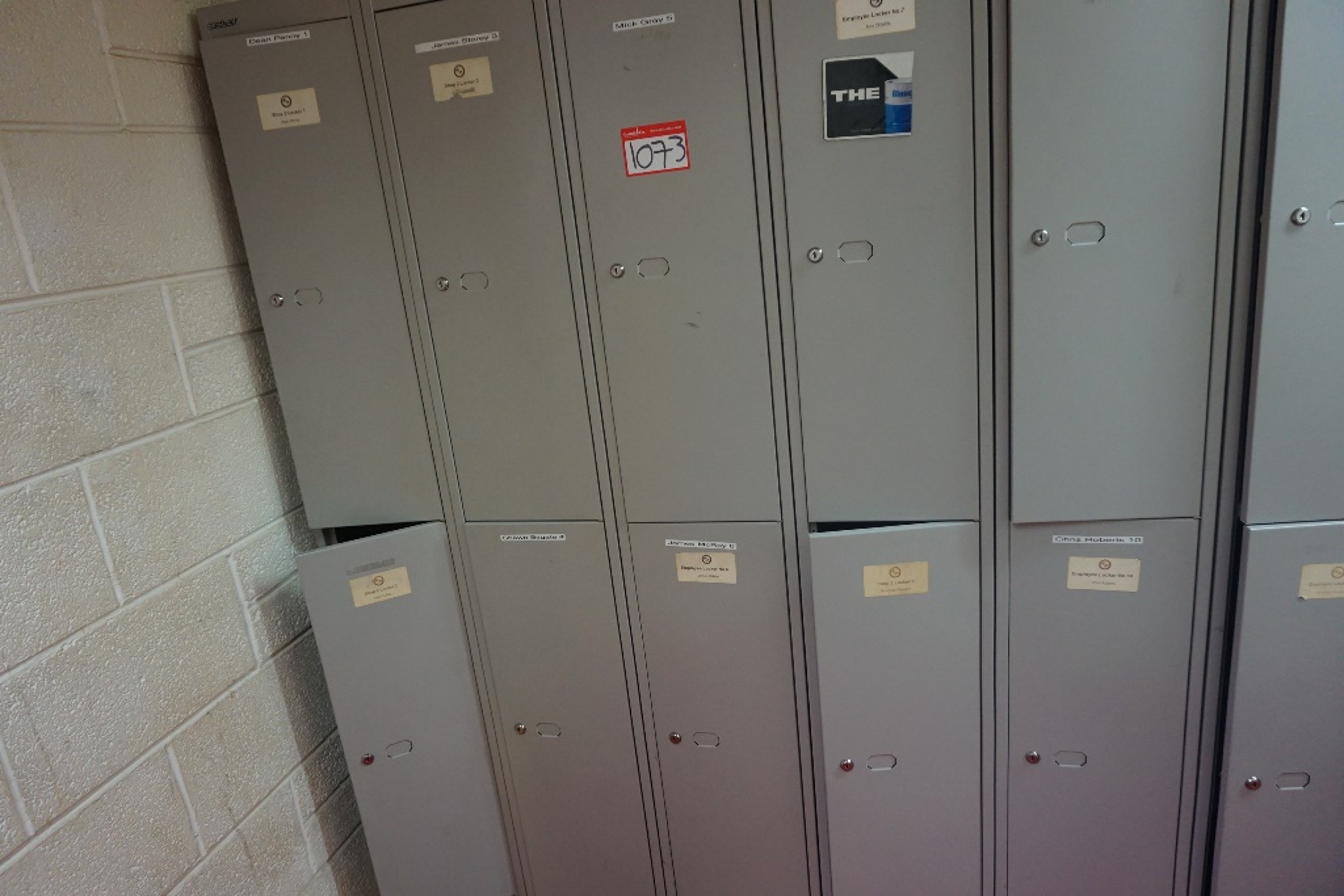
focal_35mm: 24
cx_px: 672
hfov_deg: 73.7
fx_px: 896
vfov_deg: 53.1
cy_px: 448
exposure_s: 1/160
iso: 1250
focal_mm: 16
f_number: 4
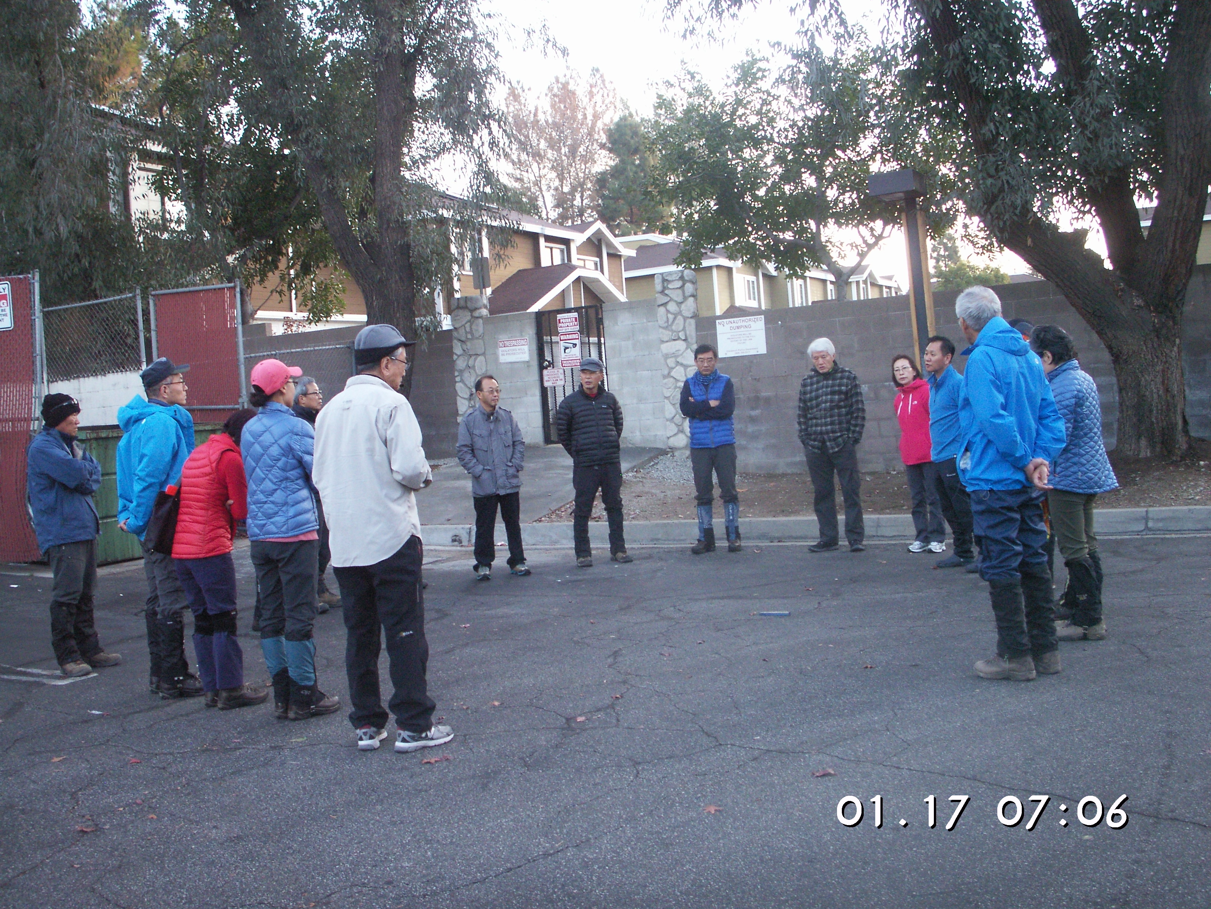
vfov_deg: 38.7
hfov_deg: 50.1
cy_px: 454
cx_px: 606
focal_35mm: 37
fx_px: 1294
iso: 160
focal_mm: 7.7
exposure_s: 1/40
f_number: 3.5
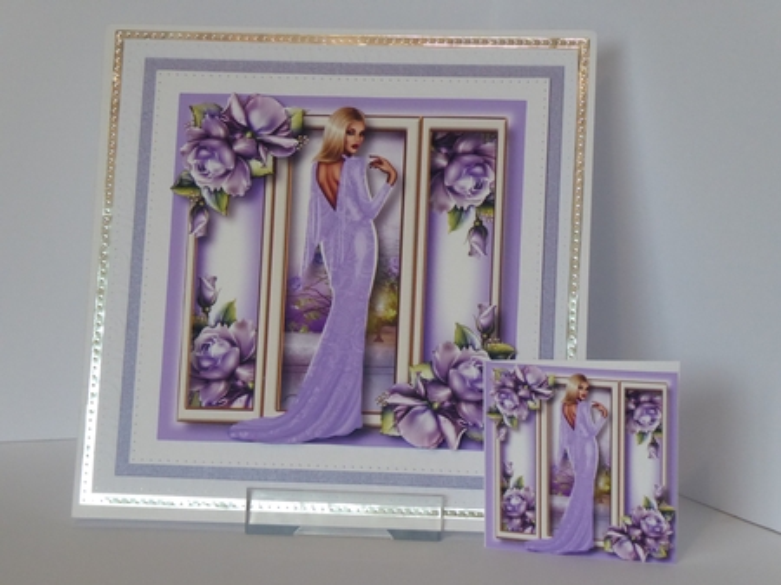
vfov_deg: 13.8
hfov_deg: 18.4
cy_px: 292
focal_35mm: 107
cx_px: 390
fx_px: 2413
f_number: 5
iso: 800
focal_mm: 17.5
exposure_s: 1/60
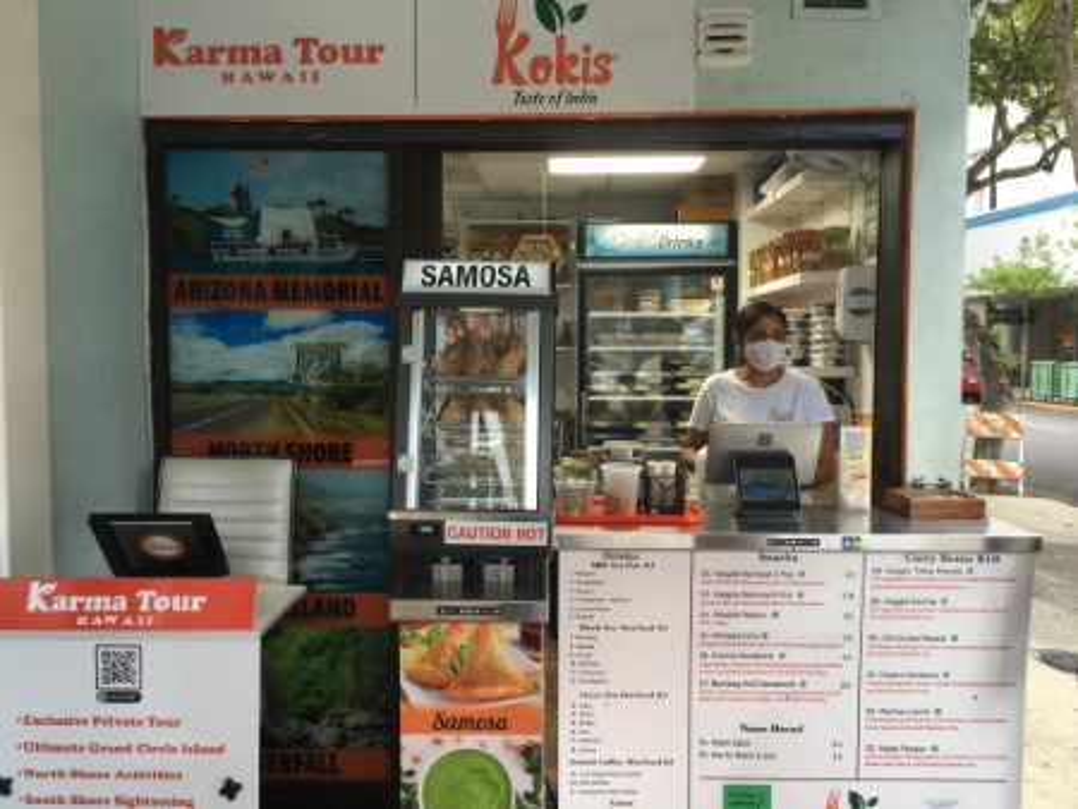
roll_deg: -0.6
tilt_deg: -2.7
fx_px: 904
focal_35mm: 29
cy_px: 404
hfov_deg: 61.6
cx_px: 539
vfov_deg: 48.3
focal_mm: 4.15
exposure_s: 1/120
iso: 32
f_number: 2.2
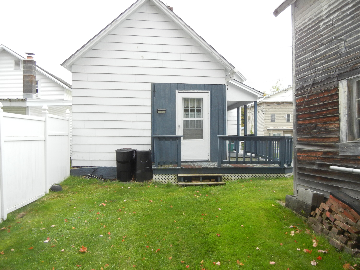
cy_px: 135
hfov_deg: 60.0
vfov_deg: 46.8
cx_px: 180
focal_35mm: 30
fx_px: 312
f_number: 3.5
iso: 230
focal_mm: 5.4
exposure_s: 1/227
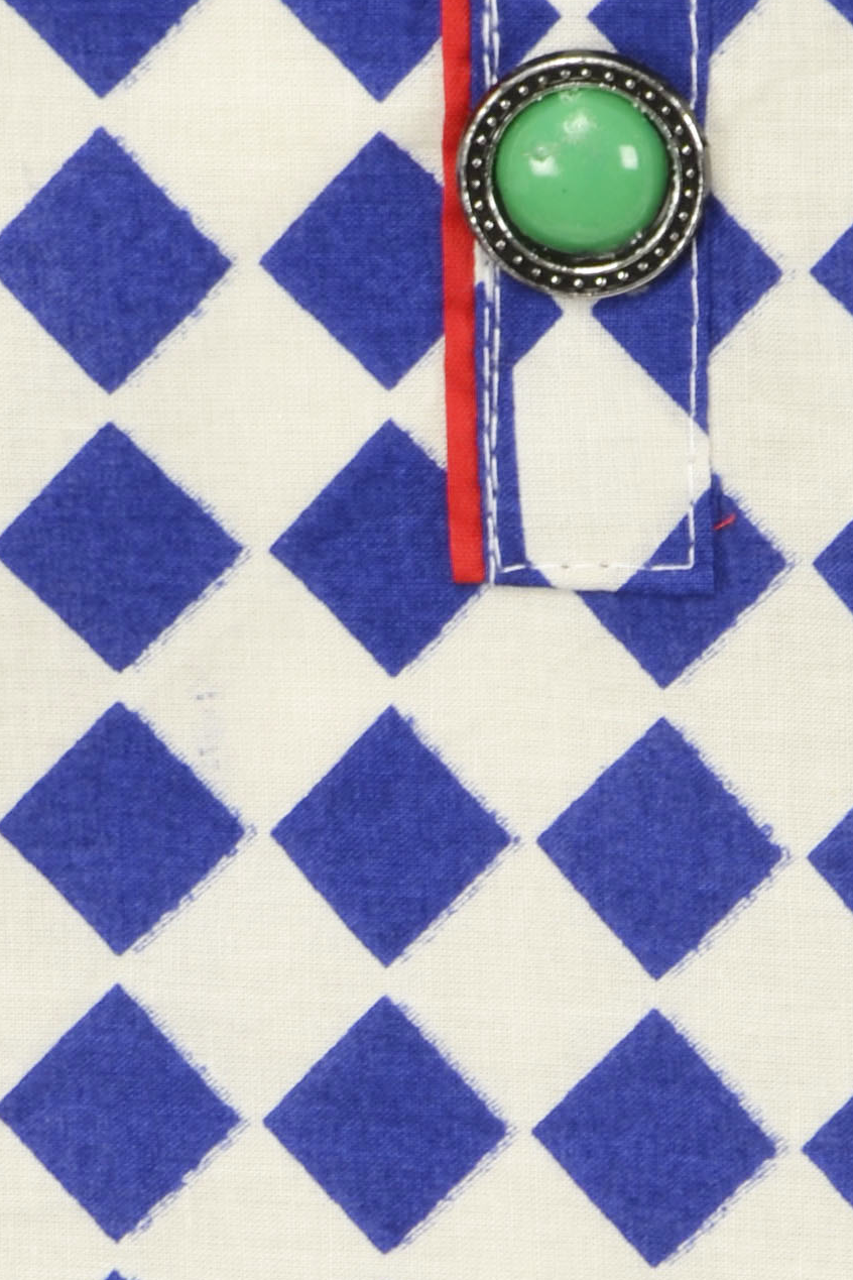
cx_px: 722
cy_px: 1551
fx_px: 20322
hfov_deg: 2.4
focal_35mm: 572
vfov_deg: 3.6
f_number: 11
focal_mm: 105
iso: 100
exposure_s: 1/100
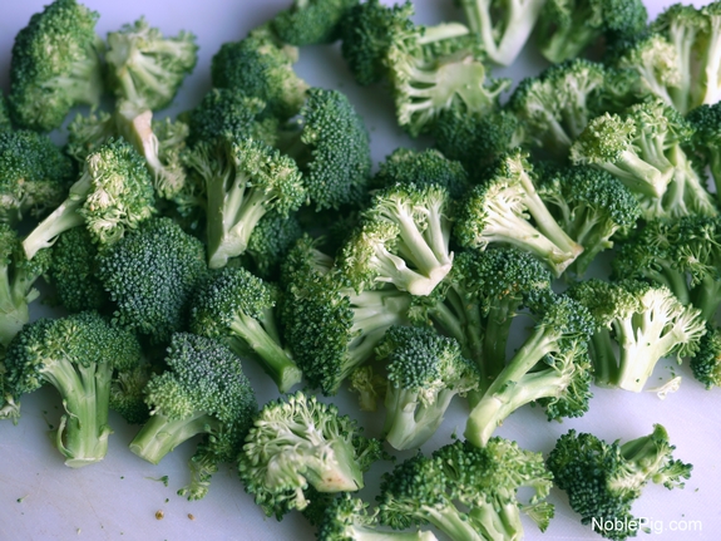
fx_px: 1041
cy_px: 270
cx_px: 360
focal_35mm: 50
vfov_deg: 29.1
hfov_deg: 38.2
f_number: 2.2
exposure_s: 1/250
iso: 100
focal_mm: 25
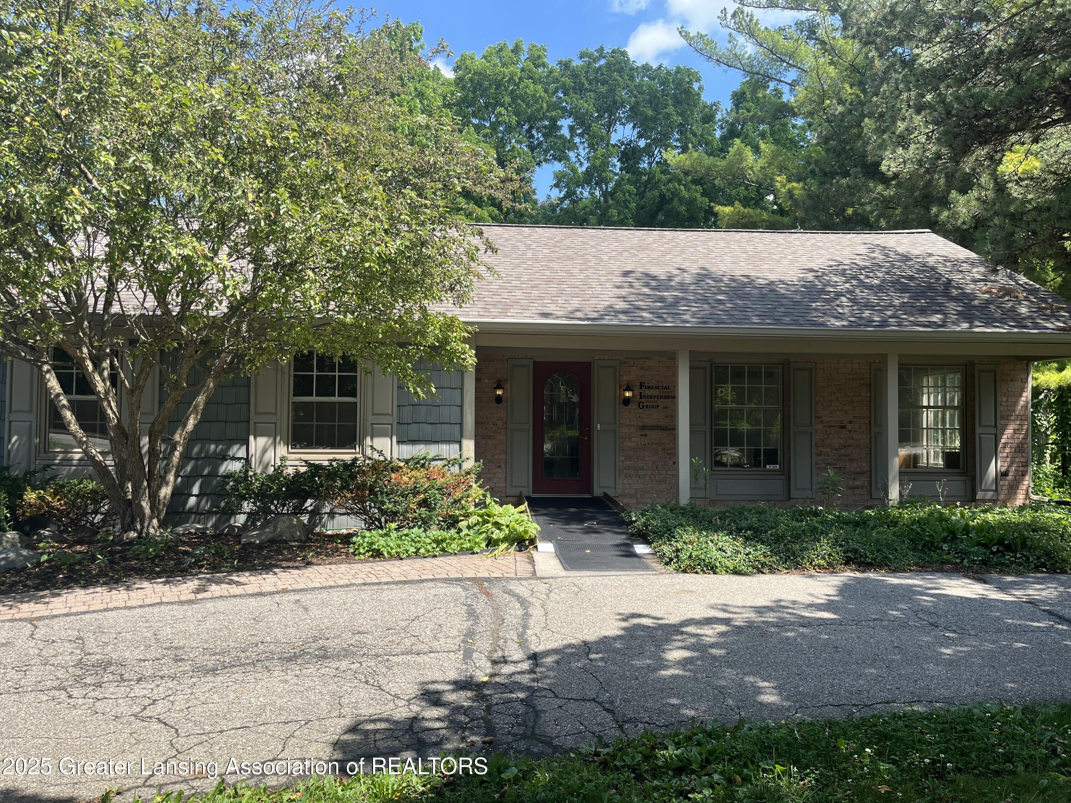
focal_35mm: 26
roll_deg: -1.0
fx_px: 804
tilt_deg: +0.8
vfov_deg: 53.1
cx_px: 536
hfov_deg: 67.3
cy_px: 402
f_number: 1.6
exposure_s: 1/1151
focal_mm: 5.1
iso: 50
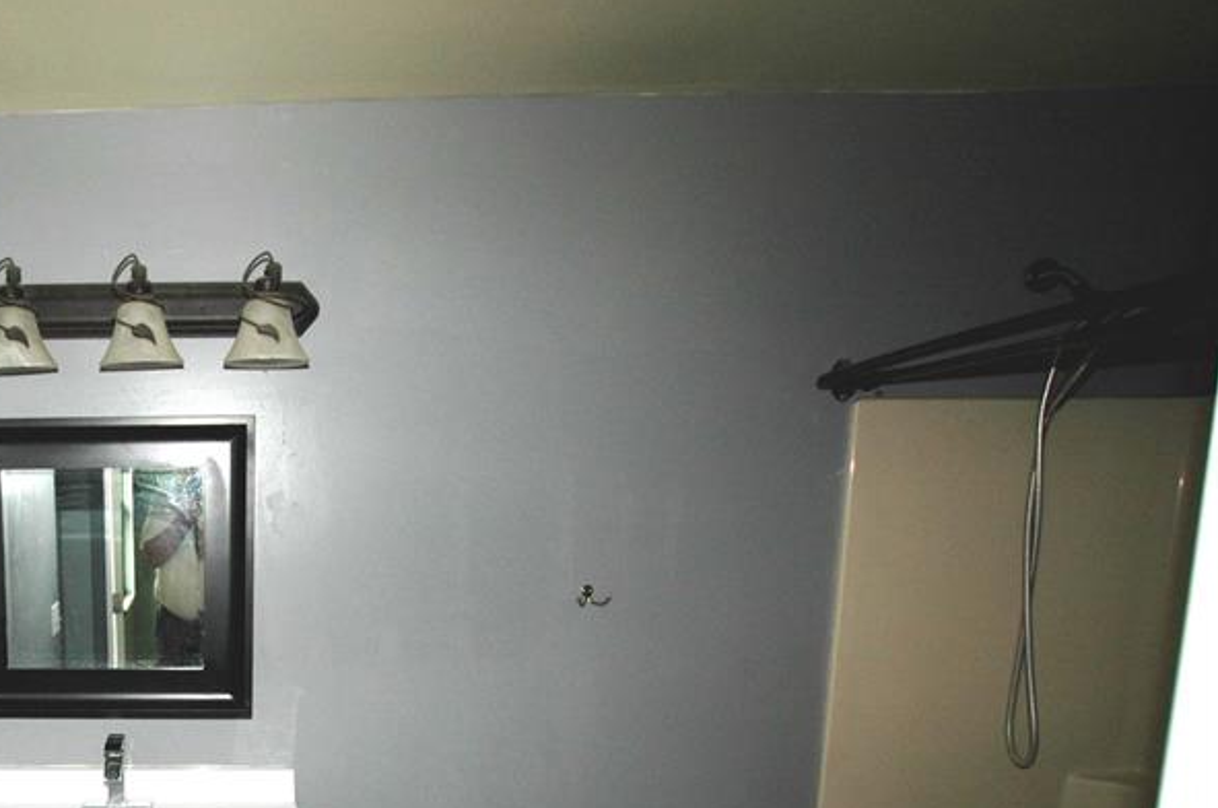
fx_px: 878
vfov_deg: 46.8
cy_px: 645
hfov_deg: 60.9
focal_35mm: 26
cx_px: 167
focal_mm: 10
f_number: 4
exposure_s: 1/60
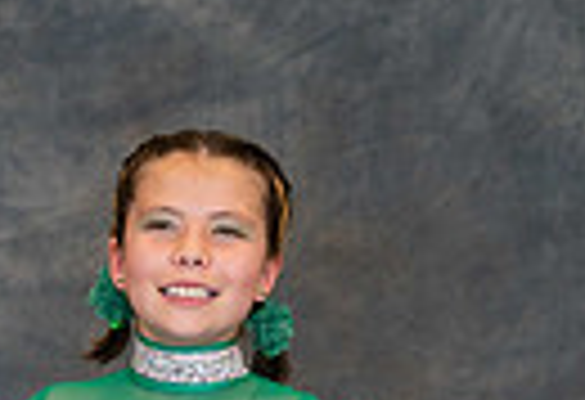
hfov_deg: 5.0
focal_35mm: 412
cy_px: 885
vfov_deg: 3.4
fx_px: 6750
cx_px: 78
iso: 320
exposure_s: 1/160
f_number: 1.8
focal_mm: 85
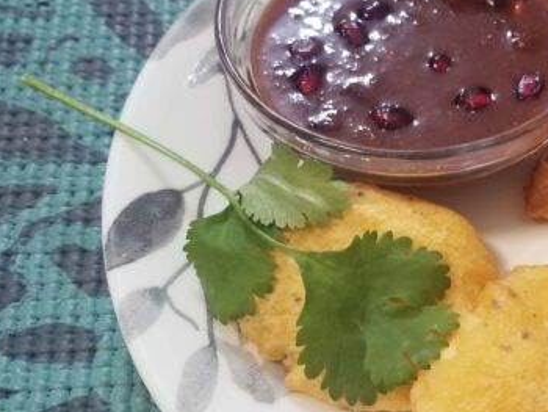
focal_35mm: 57
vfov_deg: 25.7
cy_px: 237
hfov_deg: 32.2
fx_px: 903
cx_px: 485
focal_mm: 4.25
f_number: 1.7
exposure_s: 1/30
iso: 200
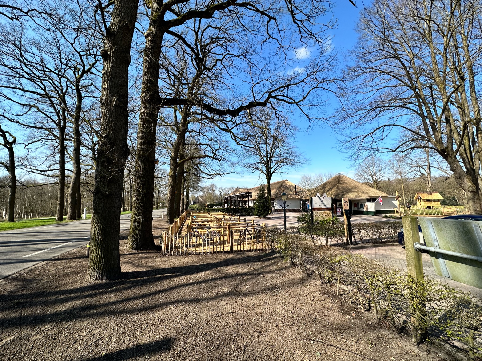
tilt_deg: +6.4
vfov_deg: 85.7
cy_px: 180
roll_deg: +0.7
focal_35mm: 14
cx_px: 241
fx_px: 195
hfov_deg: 102.1
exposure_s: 1/1221
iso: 40
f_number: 2.2
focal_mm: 2.22
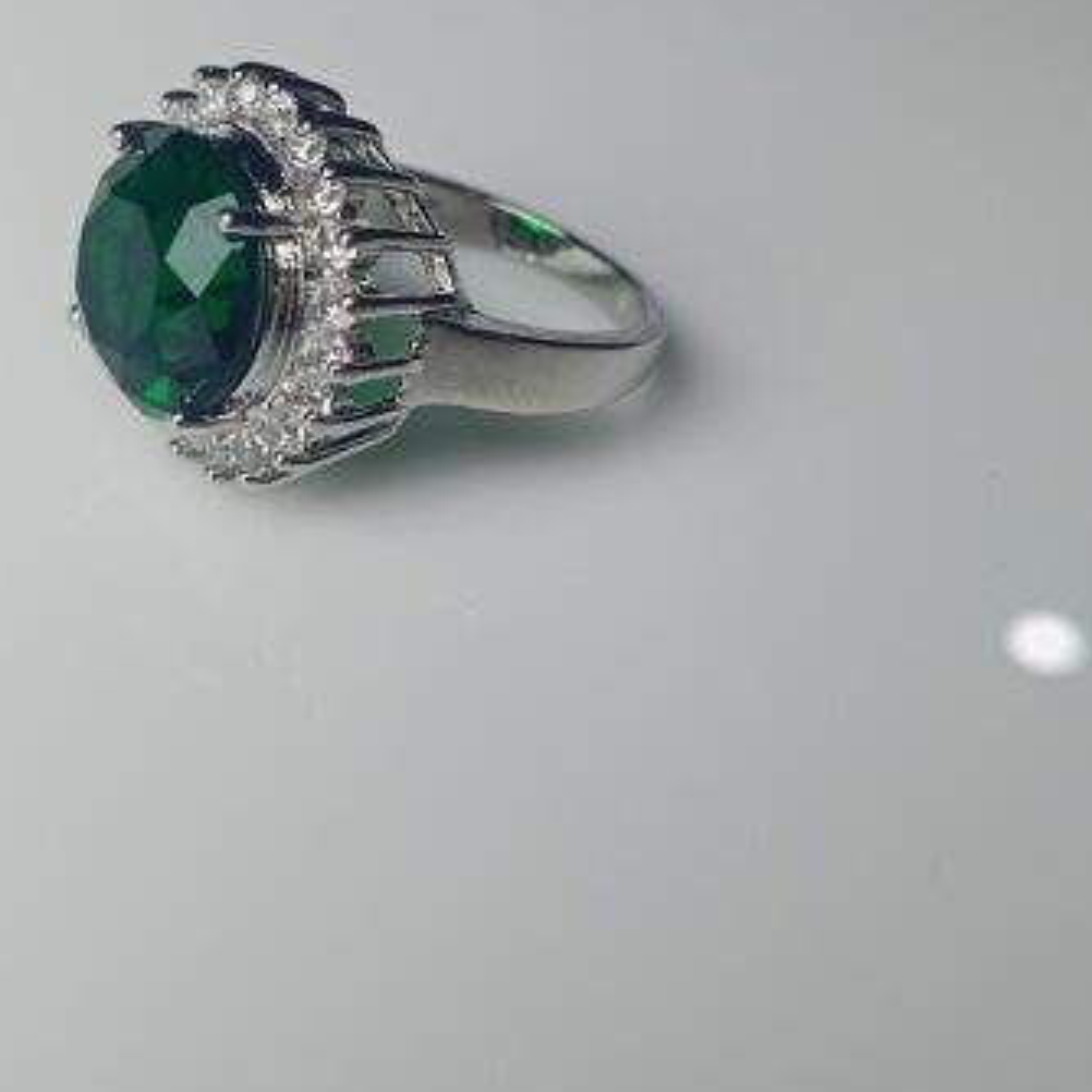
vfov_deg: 33.5
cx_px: 585
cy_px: 296
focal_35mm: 50
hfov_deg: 34.0
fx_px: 1785
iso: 50
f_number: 1.8
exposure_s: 1/118
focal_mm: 3.98
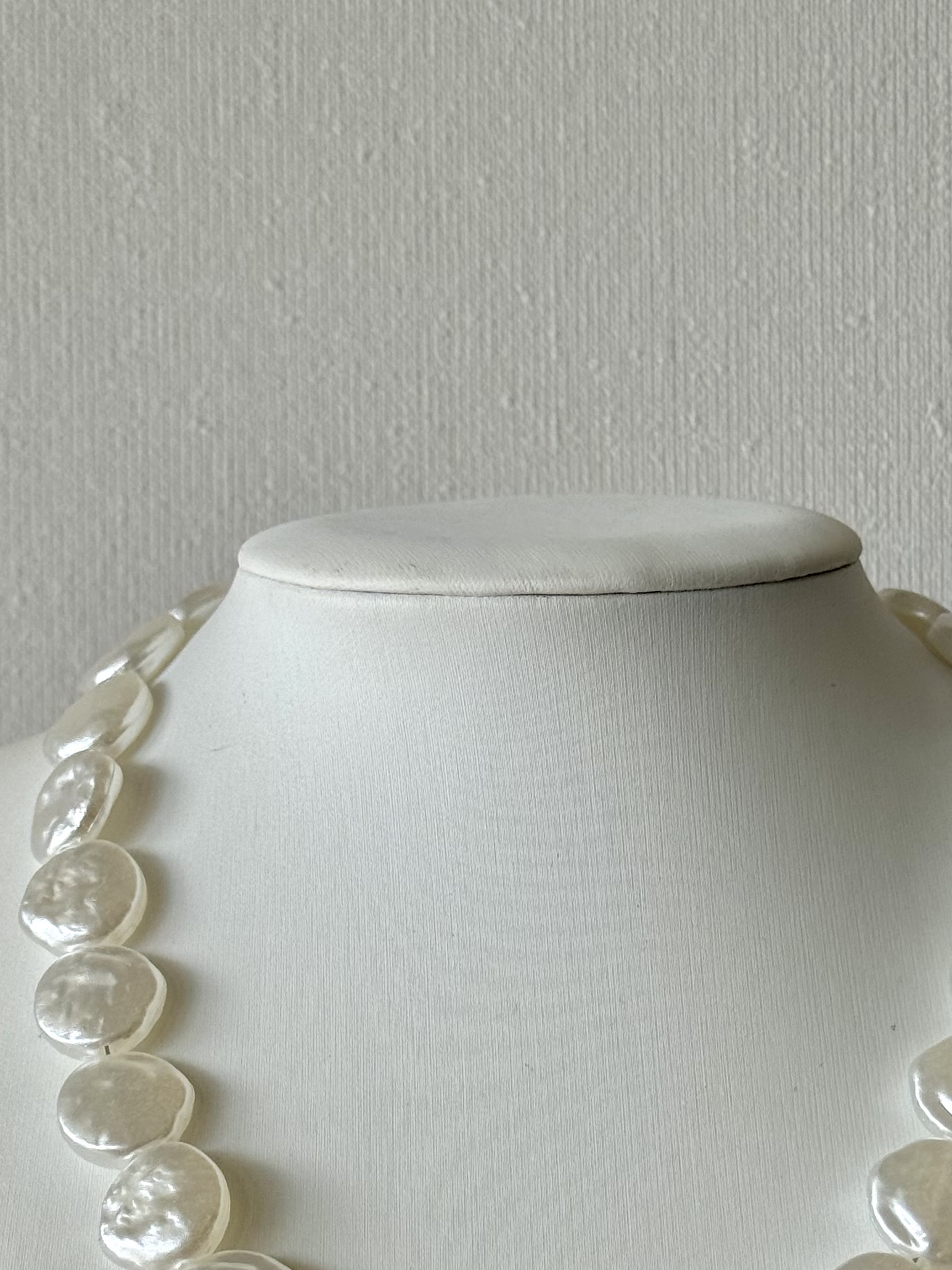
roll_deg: +1.1
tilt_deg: +0.2
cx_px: 562
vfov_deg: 20.7
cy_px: 923
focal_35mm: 94
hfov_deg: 15.7
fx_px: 3447
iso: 64
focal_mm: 6.76
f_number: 1.78
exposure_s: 1/289
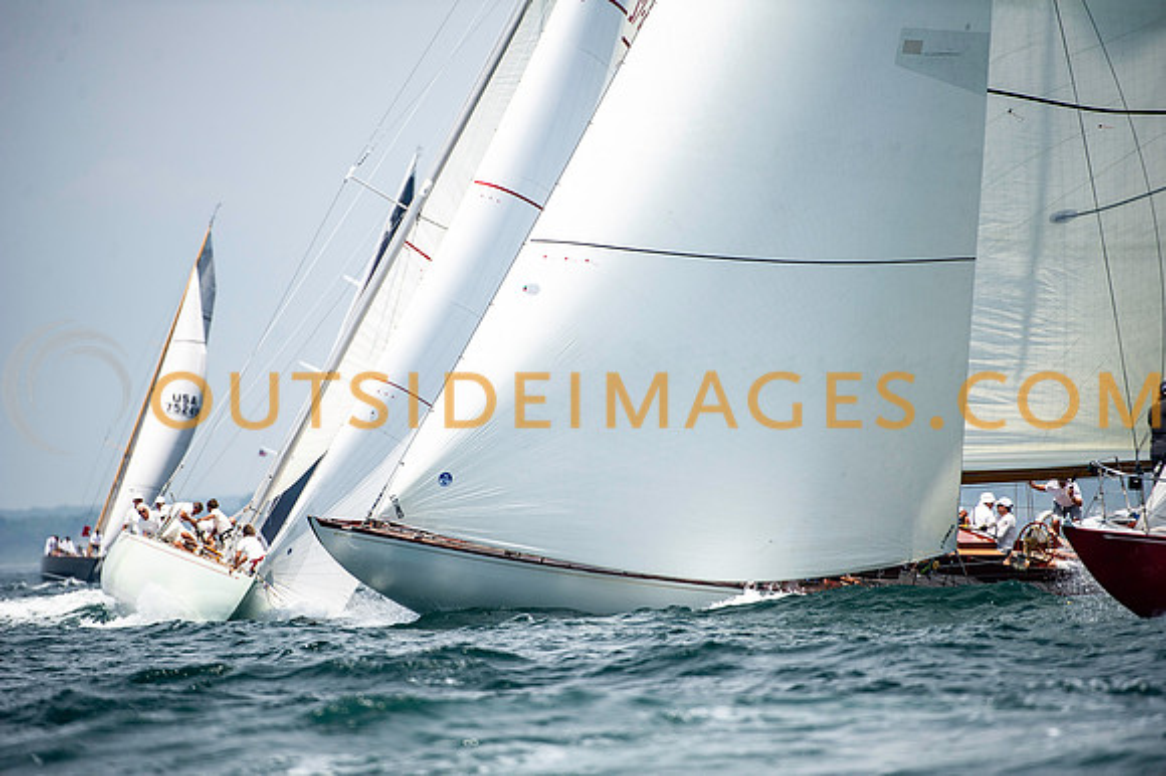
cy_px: 388
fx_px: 12948
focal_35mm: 400
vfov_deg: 3.4
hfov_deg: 5.2
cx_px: 583
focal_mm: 400
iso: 400
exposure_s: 1/3200
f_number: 5
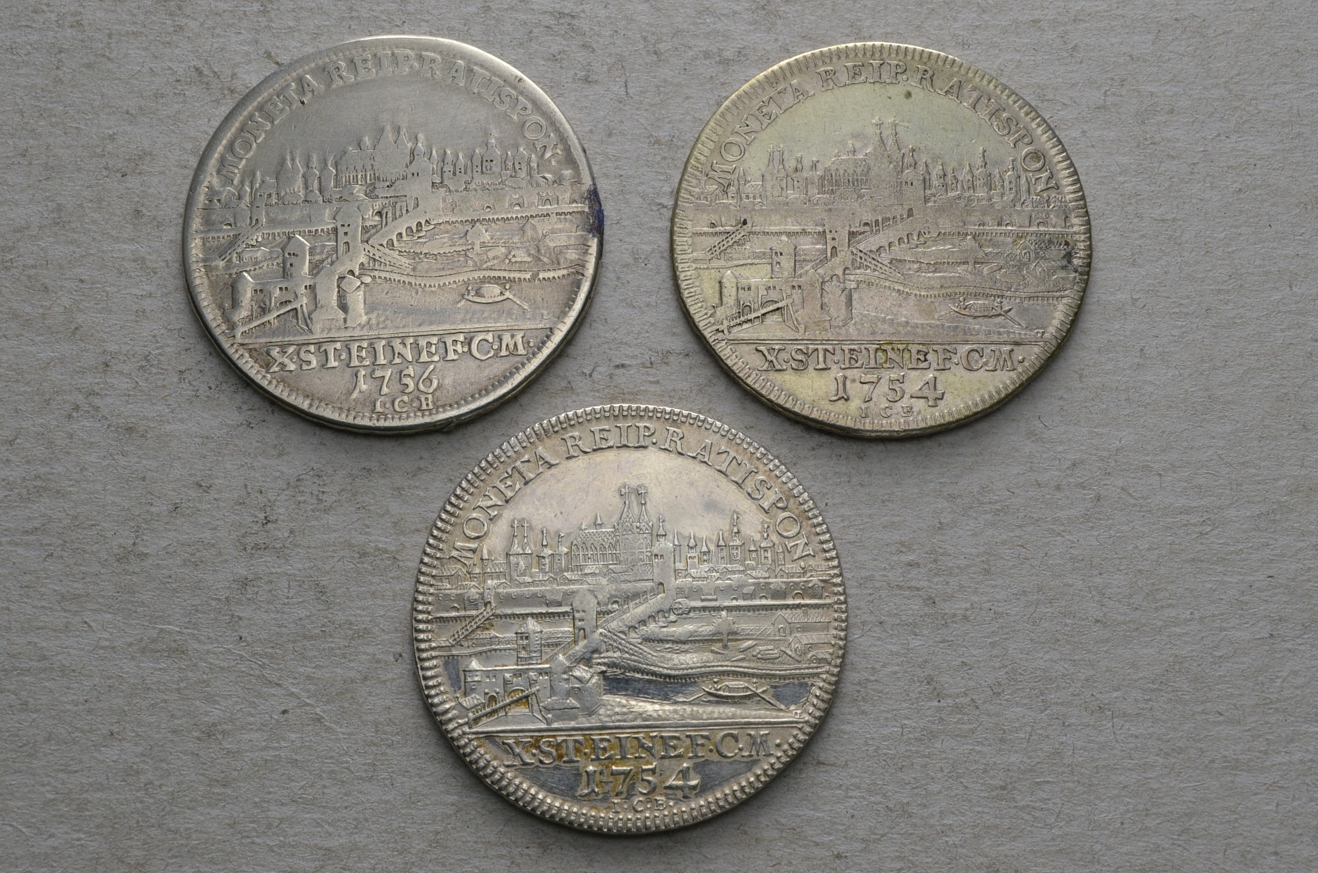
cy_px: 436
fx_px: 1918
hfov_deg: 37.9
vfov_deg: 25.6
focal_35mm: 52
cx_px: 659
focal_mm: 35
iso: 400
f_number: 14
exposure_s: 1/200
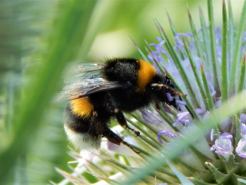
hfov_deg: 9.6
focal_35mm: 207
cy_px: 92
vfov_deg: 7.2
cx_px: 123
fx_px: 1471
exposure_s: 1/250
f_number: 5.4
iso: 125
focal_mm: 37.1
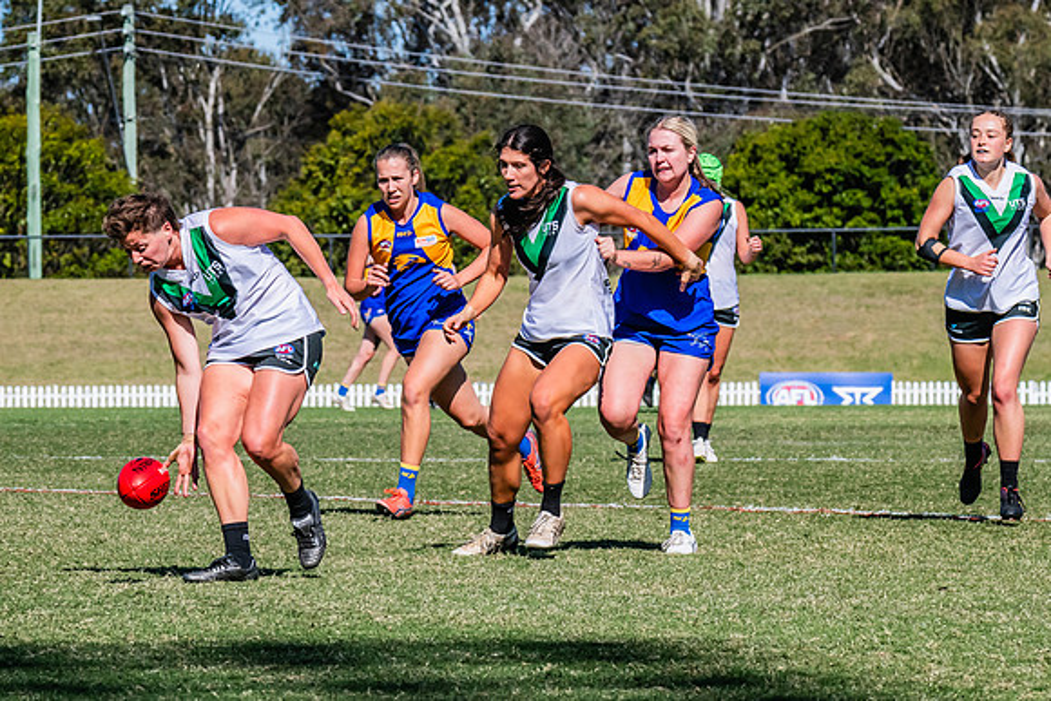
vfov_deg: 4.3
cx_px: 202
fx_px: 9290
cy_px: 343
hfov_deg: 6.5
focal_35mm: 318
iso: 640
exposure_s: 1/1250
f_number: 13
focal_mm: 195
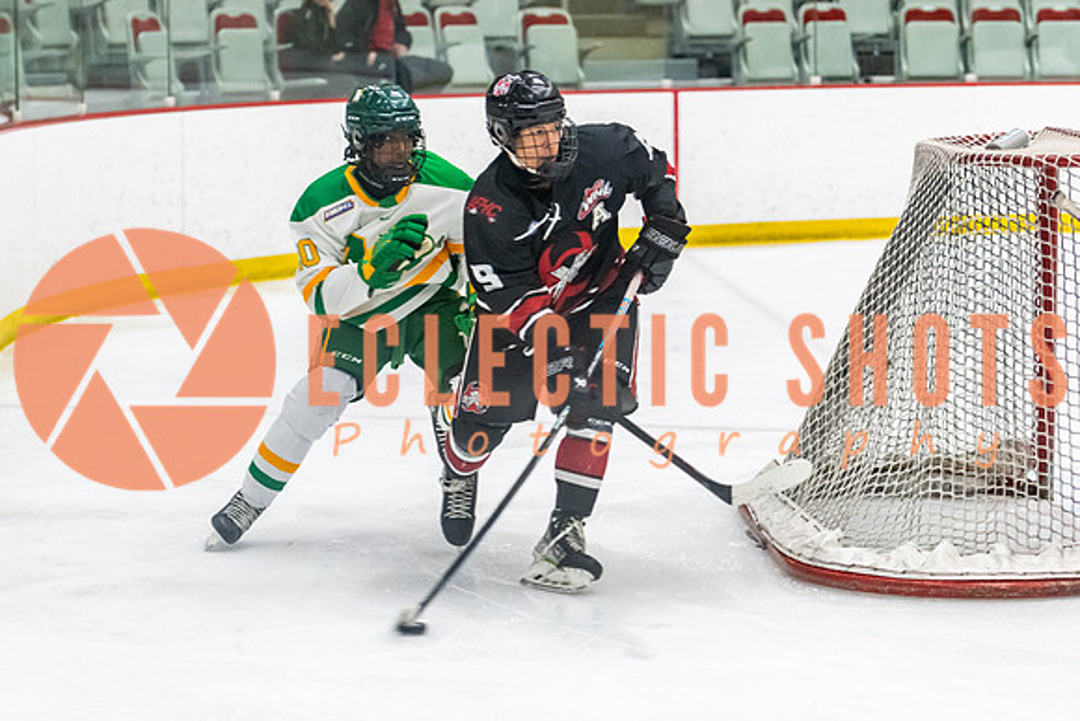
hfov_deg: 15.8
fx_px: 3886
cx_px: 421
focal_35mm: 130
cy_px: 421
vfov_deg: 10.6
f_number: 2.8
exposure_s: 1/640
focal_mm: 90
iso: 4000
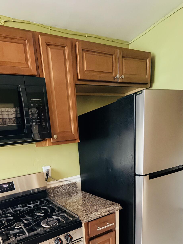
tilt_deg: -15.1
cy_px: 188
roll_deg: +5.5
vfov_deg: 68.3
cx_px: 53
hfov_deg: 56.8
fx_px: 162
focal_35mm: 23
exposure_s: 1/13
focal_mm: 2.22
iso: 640
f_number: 2.2
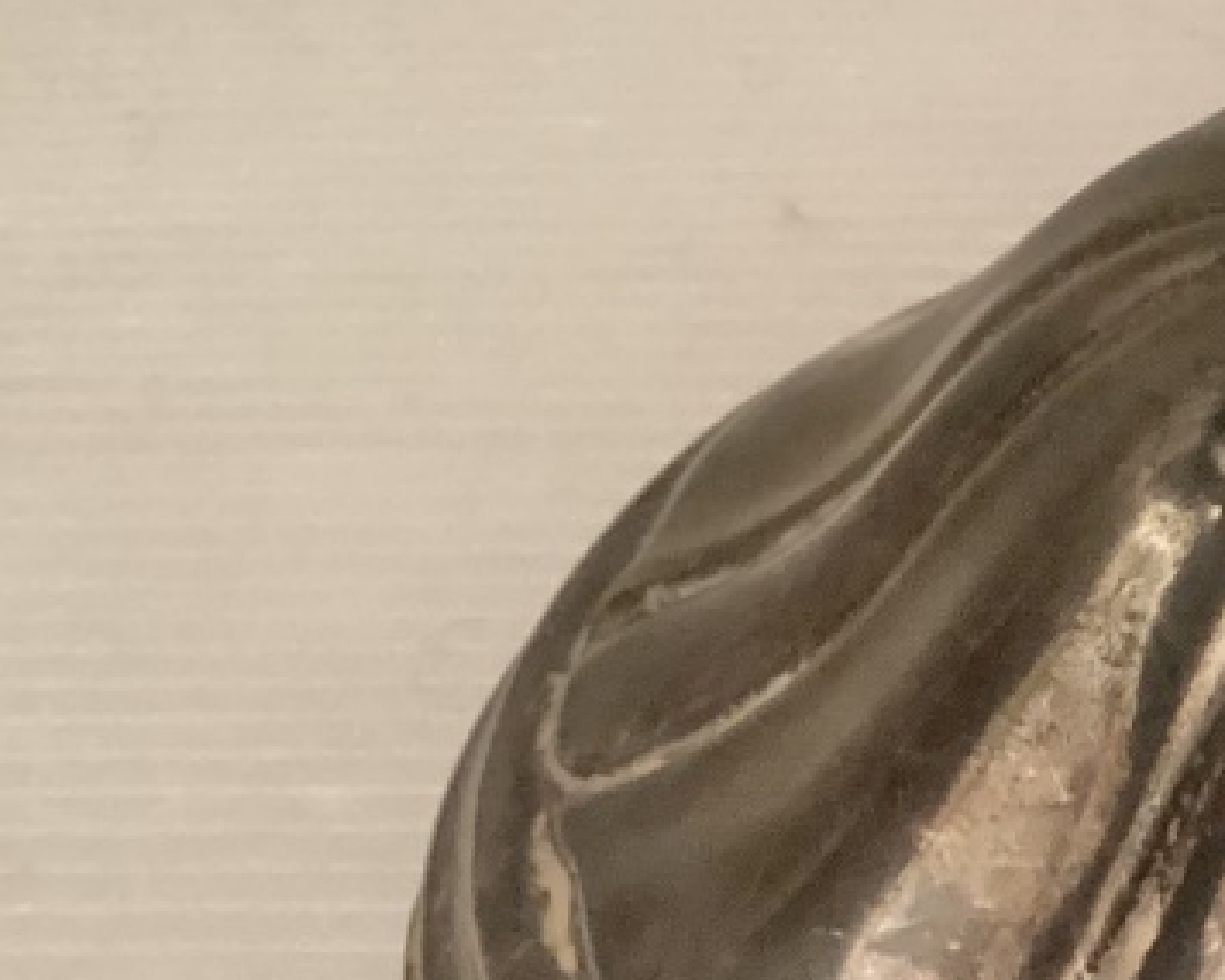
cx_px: 1672
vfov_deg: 14.5
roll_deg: -0.6
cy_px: 1238
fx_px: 3699
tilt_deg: -43.3
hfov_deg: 17.4
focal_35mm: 102
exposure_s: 1/17
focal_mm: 3.3
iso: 640
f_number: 2.4
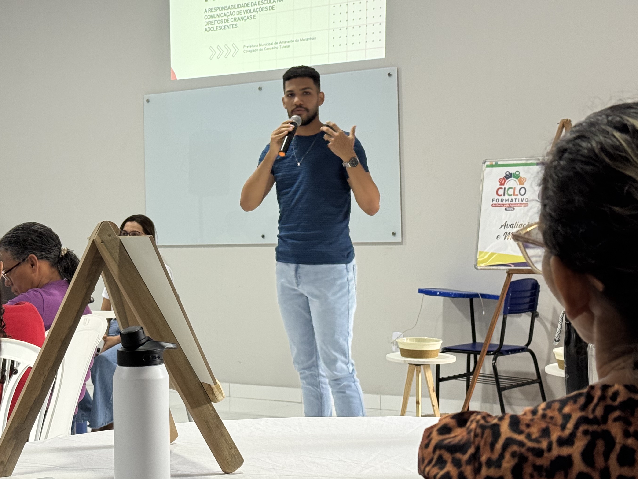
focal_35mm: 71
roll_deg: +0.9
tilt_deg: +2.0
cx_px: 249
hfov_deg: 27.3
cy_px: 172
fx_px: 1308
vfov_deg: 20.7
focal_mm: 6.76
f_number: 1.78
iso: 200
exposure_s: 1/60
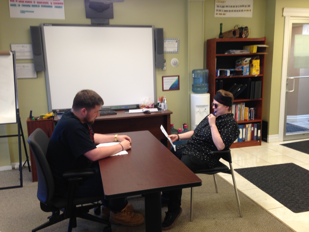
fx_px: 295
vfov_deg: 42.9
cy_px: 116
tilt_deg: -10.3
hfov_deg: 55.4
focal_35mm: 33
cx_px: 154
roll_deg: +1.6
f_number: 2.4
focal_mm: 4.12
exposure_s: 1/24
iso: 50
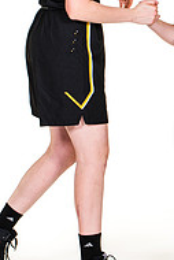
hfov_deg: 5.5
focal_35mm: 249
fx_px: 1802
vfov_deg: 8.2
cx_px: 160
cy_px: 45
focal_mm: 70
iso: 200
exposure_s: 1/160
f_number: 6.3
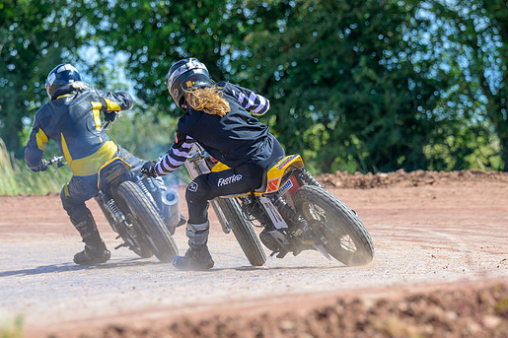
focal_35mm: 338
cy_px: 174
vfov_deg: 4.1
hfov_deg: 6.1
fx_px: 4768
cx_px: 234
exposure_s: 1/500
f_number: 4
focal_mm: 200
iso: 140
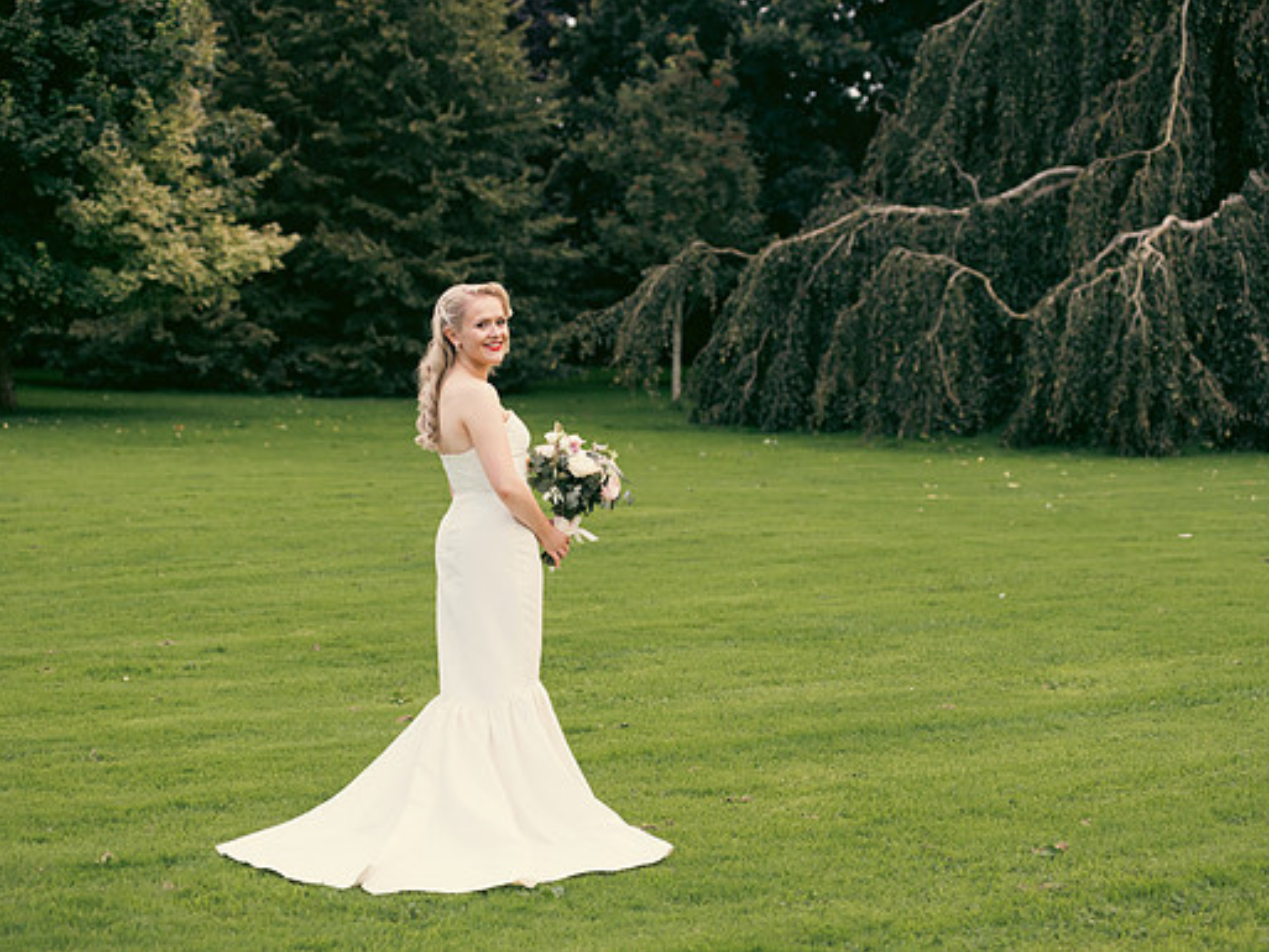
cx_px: 646
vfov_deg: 17.0
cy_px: 476
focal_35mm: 87
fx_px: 3190
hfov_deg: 22.5
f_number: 3.5
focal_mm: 80
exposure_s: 1/320
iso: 160
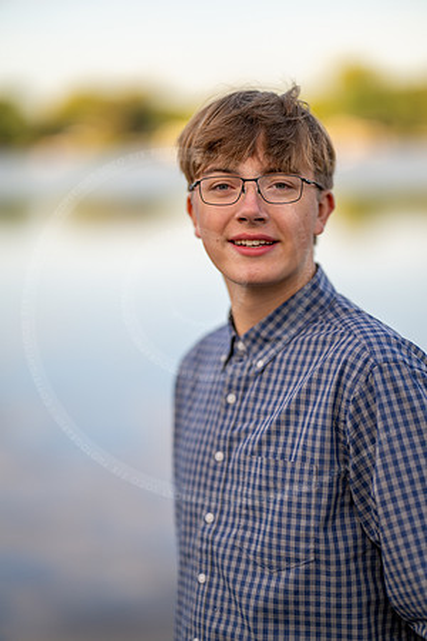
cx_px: 214
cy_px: 320
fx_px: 1512
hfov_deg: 16.1
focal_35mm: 85
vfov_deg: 23.9
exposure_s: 1/1600
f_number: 1.2
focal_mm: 85
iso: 100
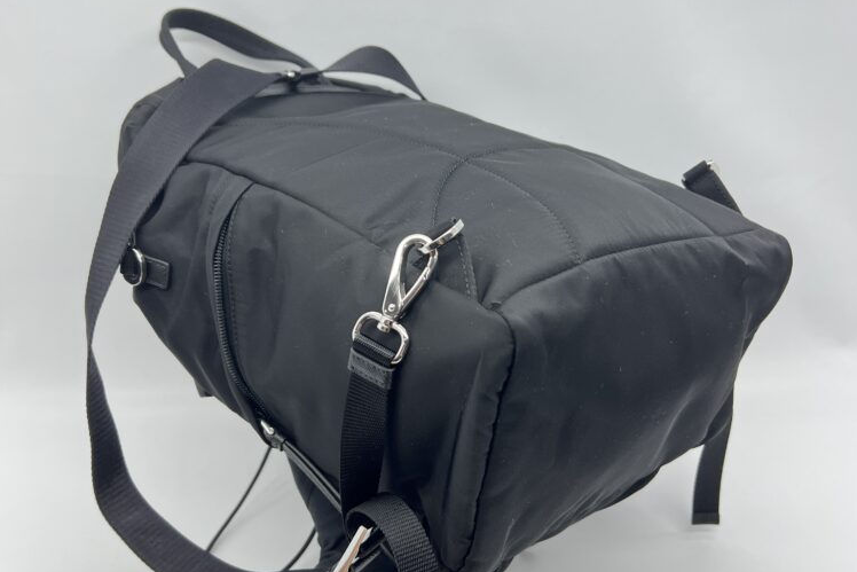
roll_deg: +1.2
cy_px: 264
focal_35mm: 37
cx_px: 420
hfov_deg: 51.9
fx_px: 881
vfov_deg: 35.9
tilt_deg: -27.2
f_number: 1.5
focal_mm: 5.7
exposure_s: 1/100
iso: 50
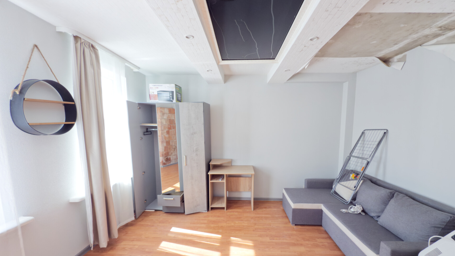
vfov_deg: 66.7
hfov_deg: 99.3
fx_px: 193
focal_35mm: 16
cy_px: 148
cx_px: 235
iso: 64
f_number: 2.2
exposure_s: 1/91
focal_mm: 2.2
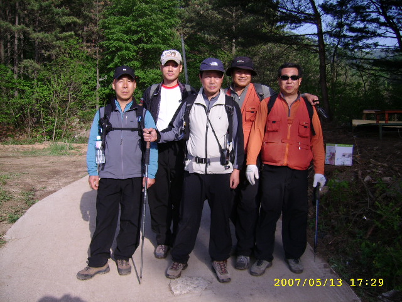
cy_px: 151
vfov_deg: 40.7
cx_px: 201
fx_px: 406
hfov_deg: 52.6
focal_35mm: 35
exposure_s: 1/706
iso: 50
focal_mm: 5.95
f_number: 2.8
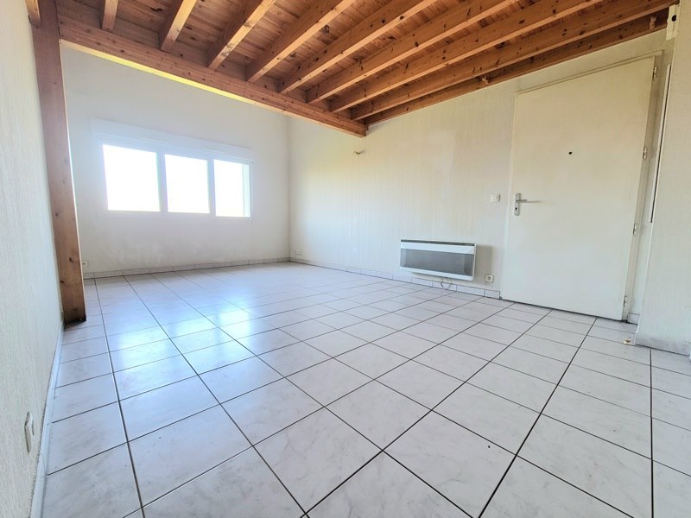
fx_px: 260
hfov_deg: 106.2
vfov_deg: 89.9
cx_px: 346
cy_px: 259
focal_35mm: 13
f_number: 2.2
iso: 100
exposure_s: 1/60.2
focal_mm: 2.2
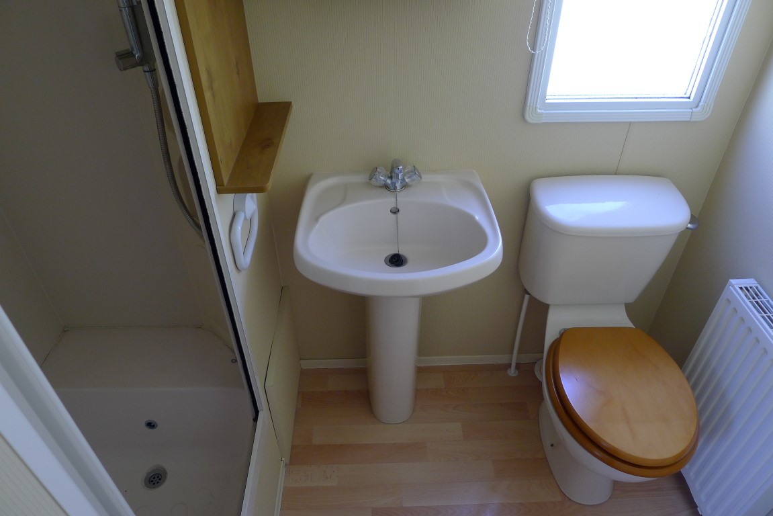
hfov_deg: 73.7
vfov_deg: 53.2
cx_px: 386
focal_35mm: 24
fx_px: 515
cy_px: 258
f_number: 2
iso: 160
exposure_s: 1/60
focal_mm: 5.1
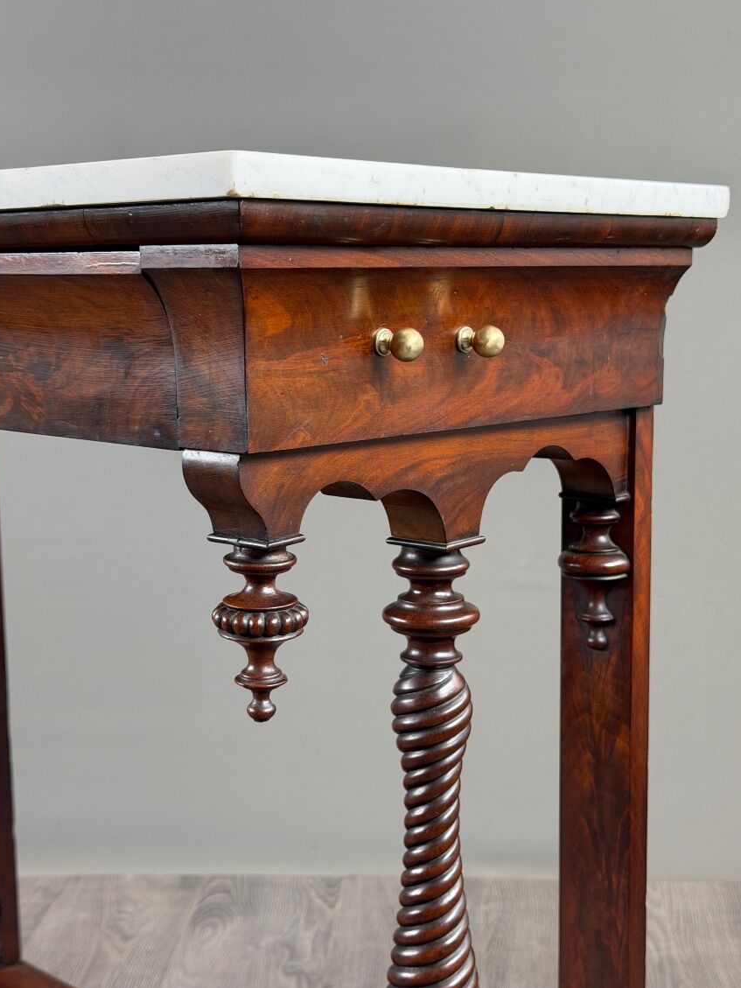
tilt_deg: -10.3
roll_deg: +0.4
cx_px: 386
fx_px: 1455
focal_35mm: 51
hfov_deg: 28.6
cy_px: 517
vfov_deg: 37.5
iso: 160
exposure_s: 1/100
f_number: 1.78
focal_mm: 6.76
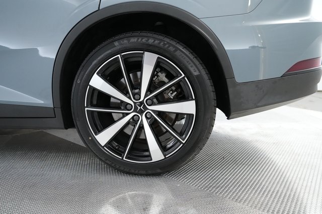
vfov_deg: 53.1
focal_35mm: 24
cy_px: 107
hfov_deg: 73.8
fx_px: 215
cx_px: 161
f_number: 2.8
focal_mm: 24
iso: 5000
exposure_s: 1/320
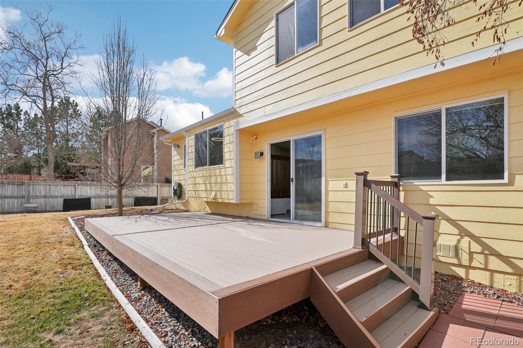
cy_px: 174
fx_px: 240
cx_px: 262
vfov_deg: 72.0
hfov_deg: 95.0
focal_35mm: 16
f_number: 8
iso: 100
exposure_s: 1/750
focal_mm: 11
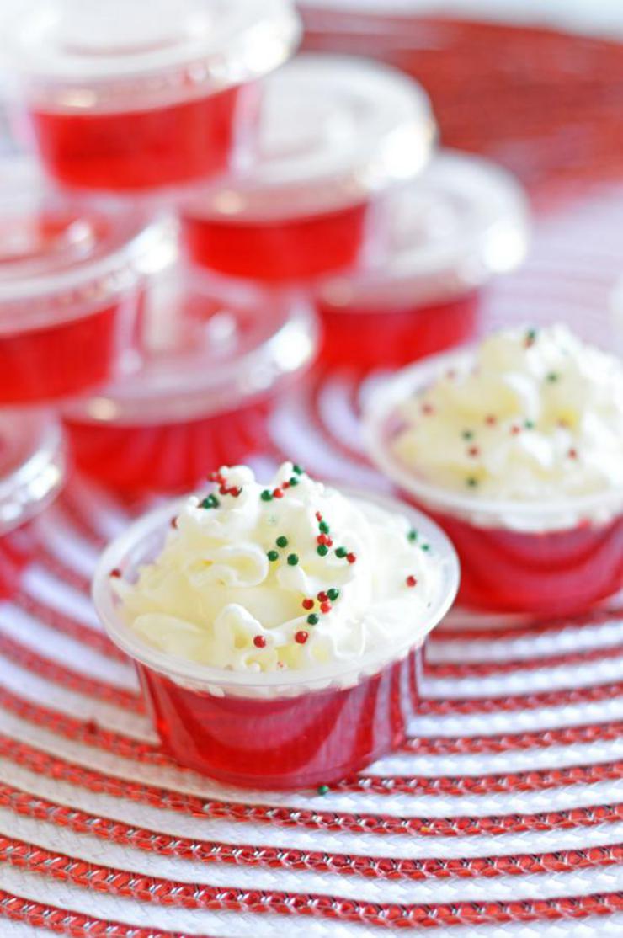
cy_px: 469
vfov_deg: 27.0
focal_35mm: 75
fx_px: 1952
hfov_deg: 18.1
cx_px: 312
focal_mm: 50
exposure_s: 1/60
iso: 400
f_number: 3.2
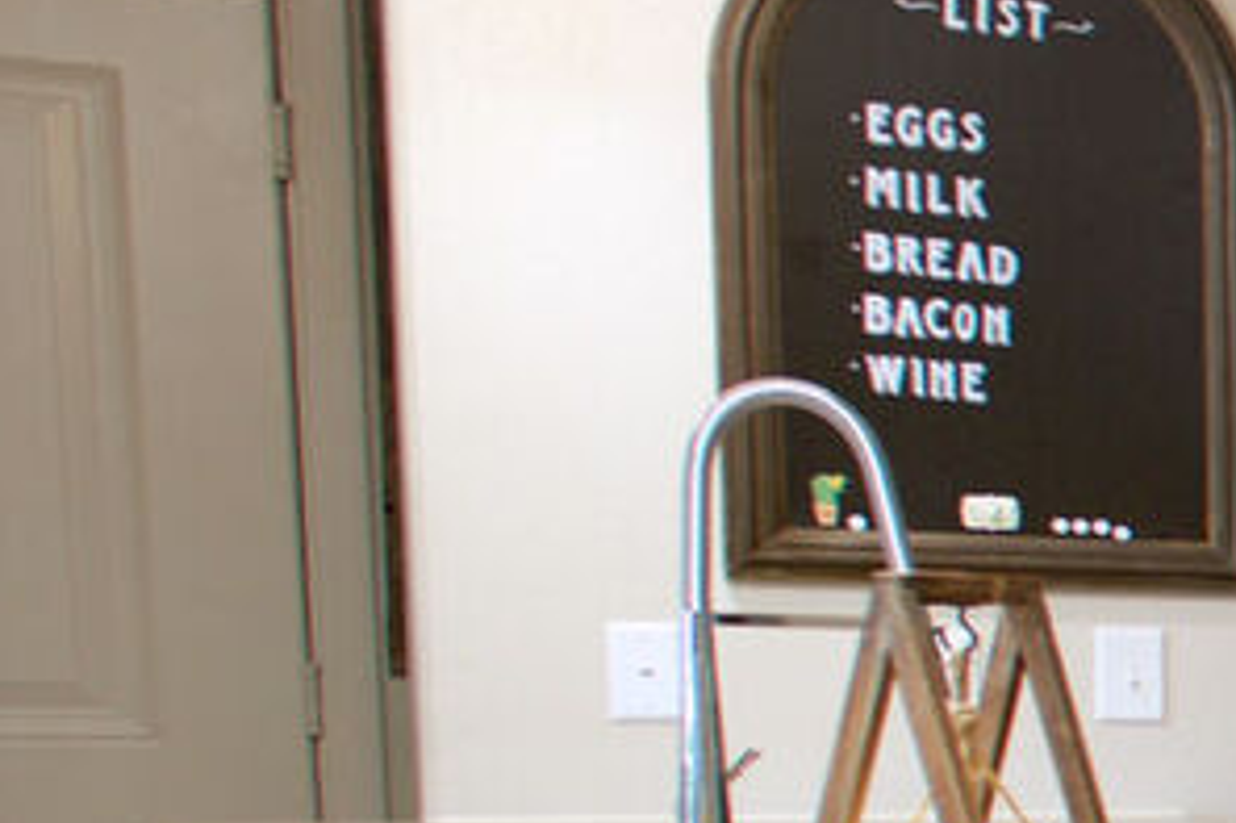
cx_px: 3274
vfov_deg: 14.0
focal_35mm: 93
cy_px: 1132
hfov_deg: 13.2
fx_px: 3191
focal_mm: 17
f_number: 4.5
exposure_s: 1/4
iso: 100
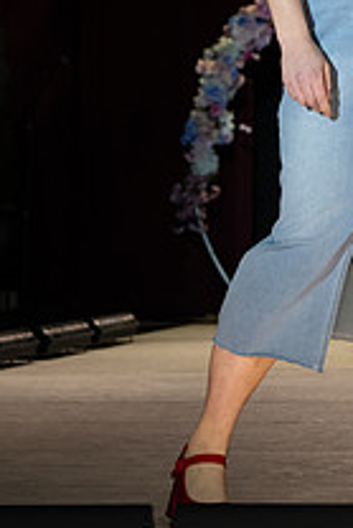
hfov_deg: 5.1
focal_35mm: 268
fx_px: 3935
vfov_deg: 7.6
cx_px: 389
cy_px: 4
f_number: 5.6
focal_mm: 78
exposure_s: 1/320
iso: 1000
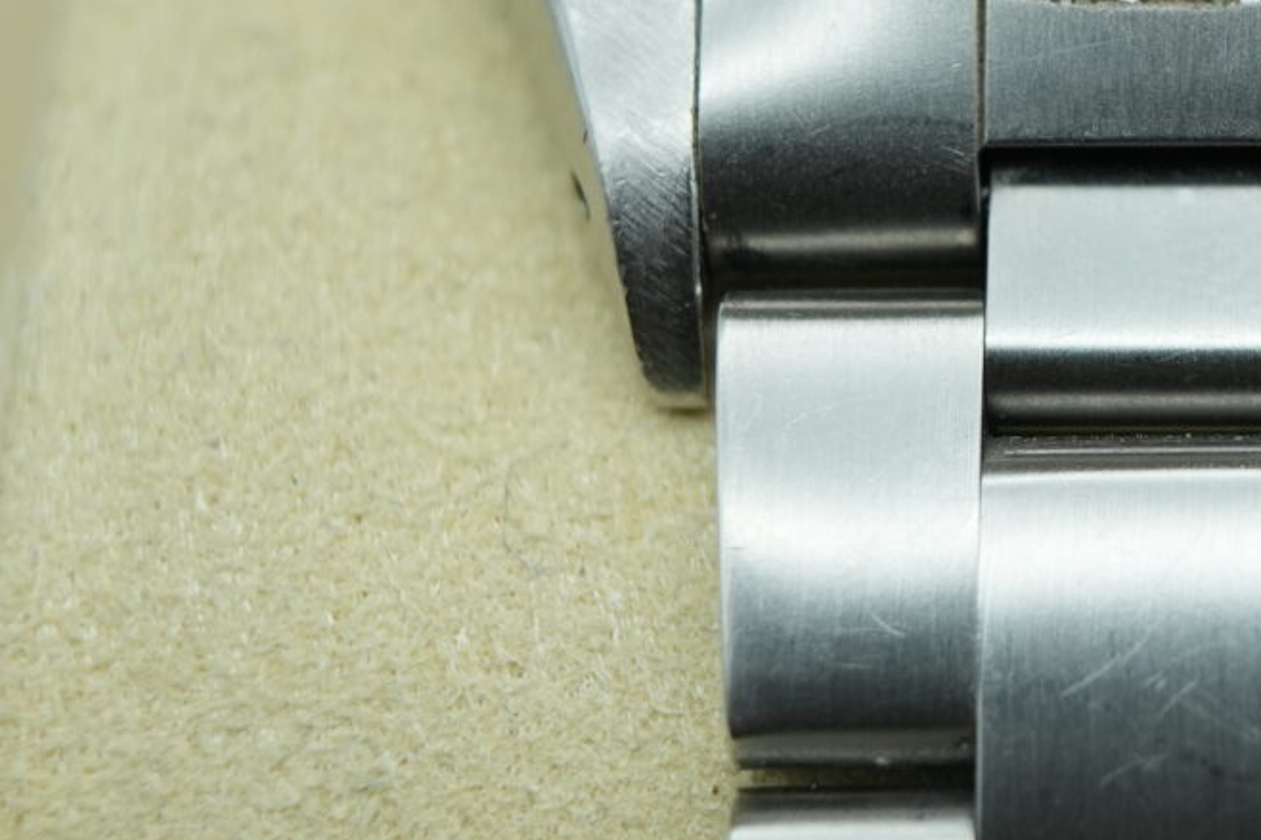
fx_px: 4762
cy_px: 252
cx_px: 1209
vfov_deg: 10.1
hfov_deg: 14.9
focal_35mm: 136
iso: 400
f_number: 5
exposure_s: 1/250
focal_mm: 35
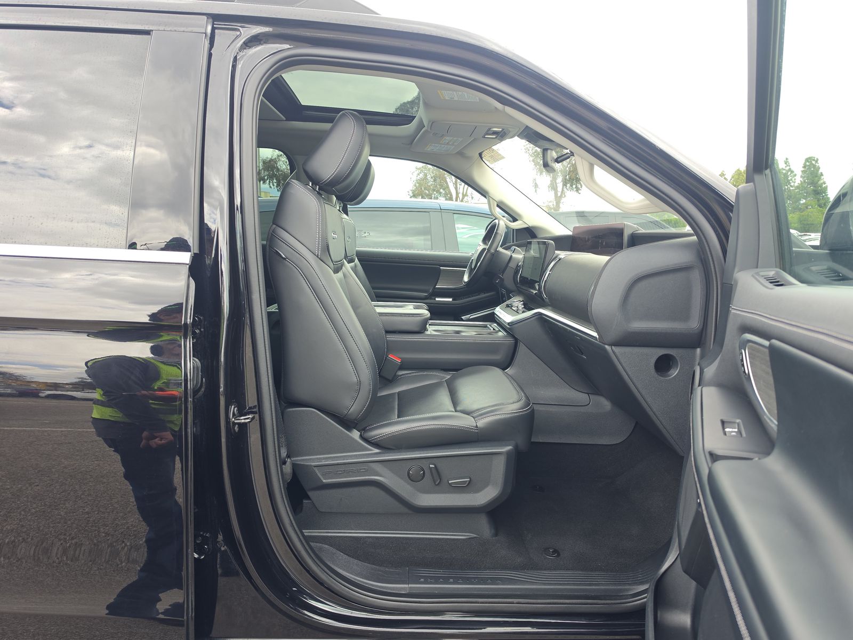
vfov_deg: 58.9
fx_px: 567
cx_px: 426
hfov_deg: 73.9
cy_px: 320
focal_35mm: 23
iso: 14
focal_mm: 6.5
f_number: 1.4
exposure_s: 1/119
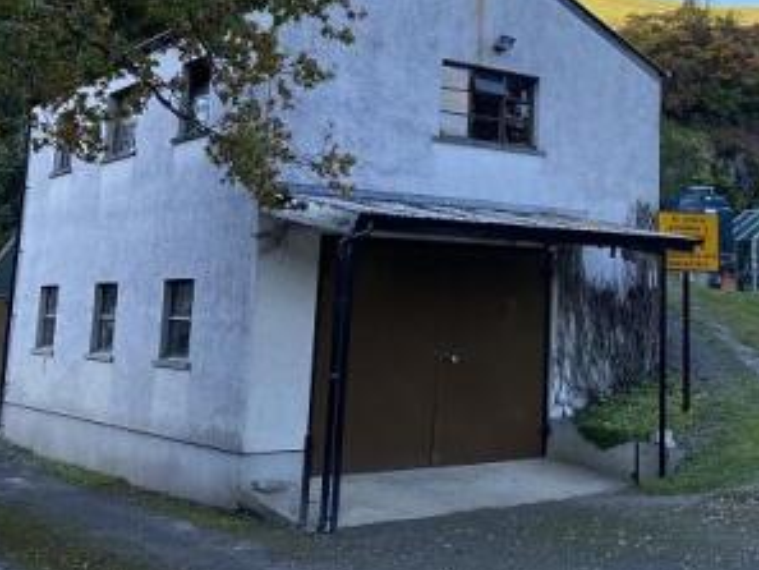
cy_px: 124
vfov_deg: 28.1
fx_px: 1119
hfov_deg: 36.2
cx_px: 607
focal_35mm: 51
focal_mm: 4.25
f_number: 1.8
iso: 32
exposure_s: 1/477
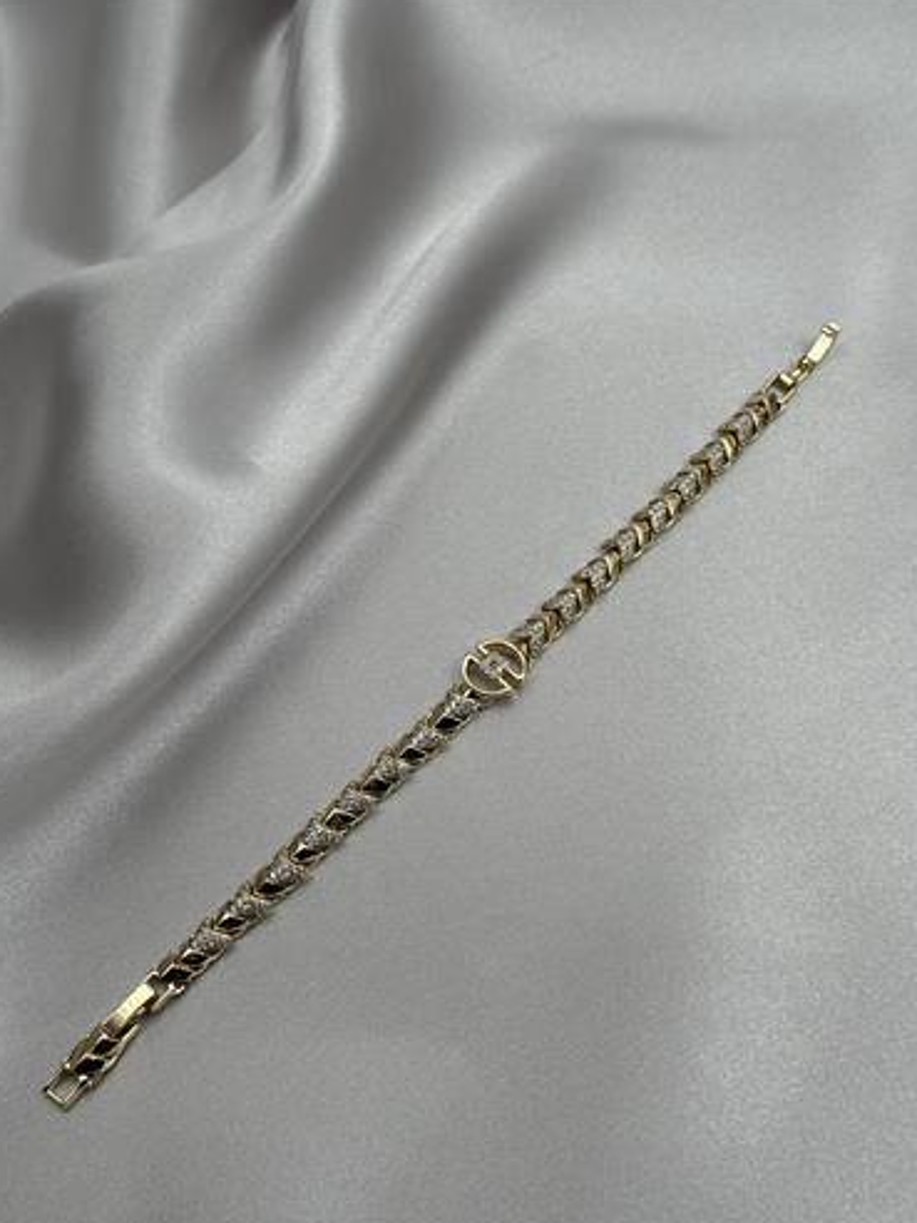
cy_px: 650
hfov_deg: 28.0
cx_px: 445
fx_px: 1837
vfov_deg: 36.8
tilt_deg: -59.0
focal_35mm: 52
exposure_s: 1/1608
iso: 64
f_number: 1.78
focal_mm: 6.76
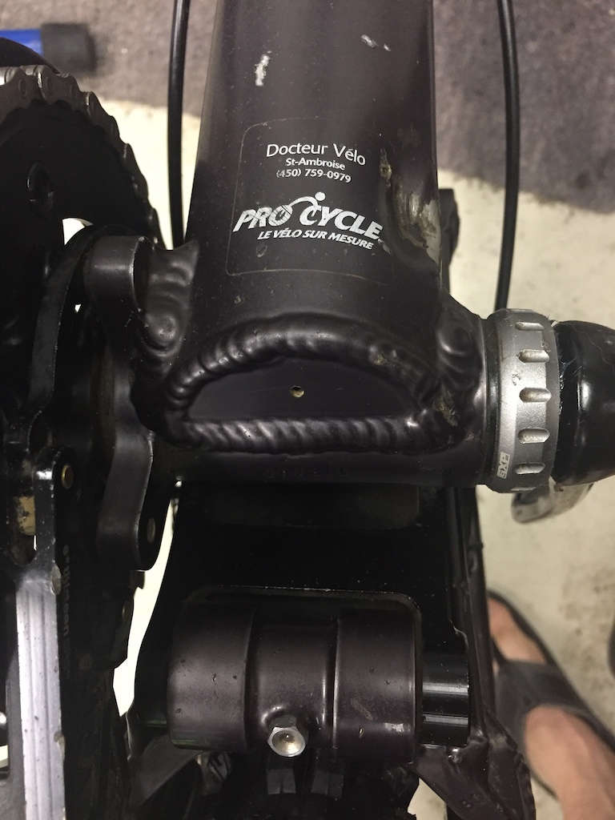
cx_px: 308
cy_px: 410
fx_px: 687
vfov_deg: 61.7
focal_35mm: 29
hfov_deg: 48.2
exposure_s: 1/17
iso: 250
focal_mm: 4.15
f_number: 2.2
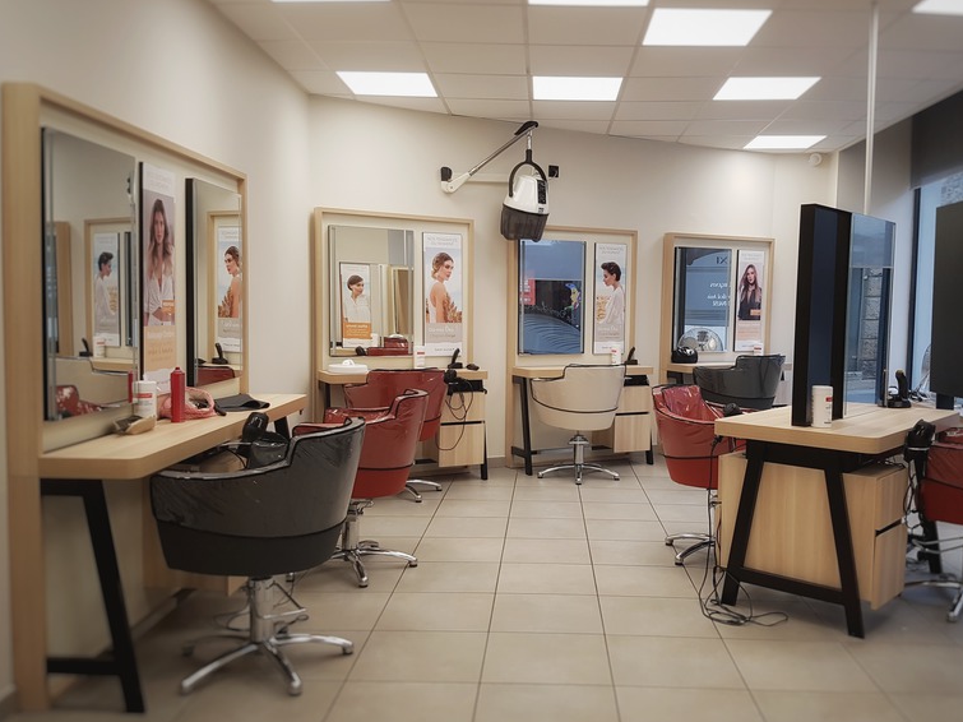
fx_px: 862
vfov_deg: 45.4
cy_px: 348
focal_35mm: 31
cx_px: 551
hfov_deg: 58.1
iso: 80
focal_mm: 4.2
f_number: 1.7
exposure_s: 1/100
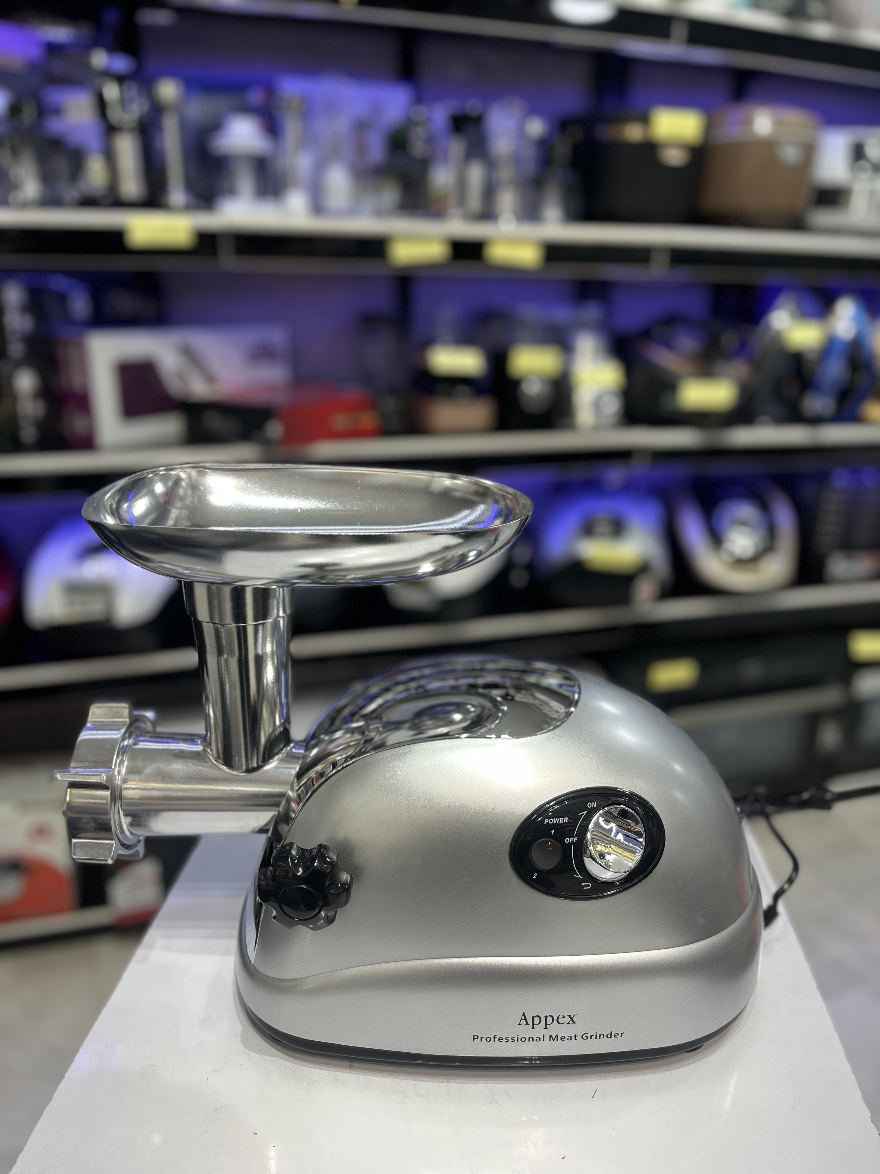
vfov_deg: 67.3
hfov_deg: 53.1
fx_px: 881
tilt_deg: -18.6
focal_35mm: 26
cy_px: 587
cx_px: 440
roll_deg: -0.5
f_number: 1.6
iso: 40
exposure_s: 1/100
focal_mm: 5.1
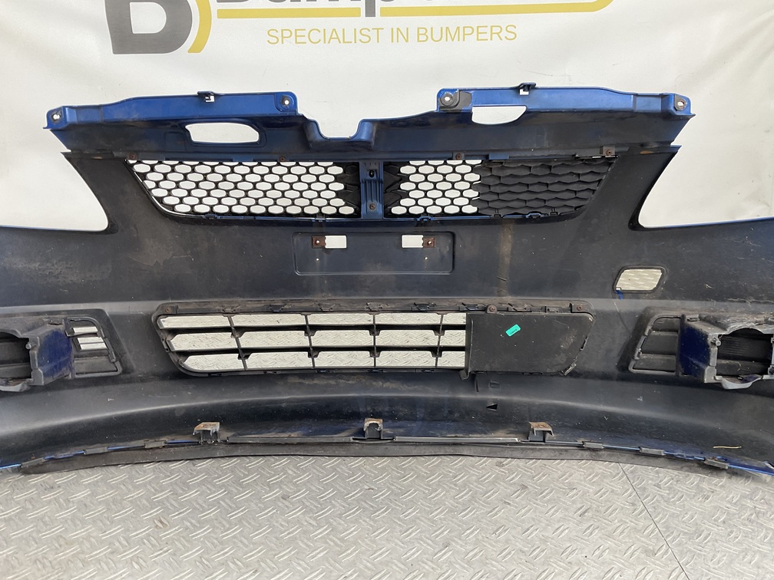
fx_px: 648
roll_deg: -0.4
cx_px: 387
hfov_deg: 61.7
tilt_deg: -16.8
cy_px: 290
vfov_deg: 48.2
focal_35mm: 29
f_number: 1.8
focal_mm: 3
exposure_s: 1/120
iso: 32
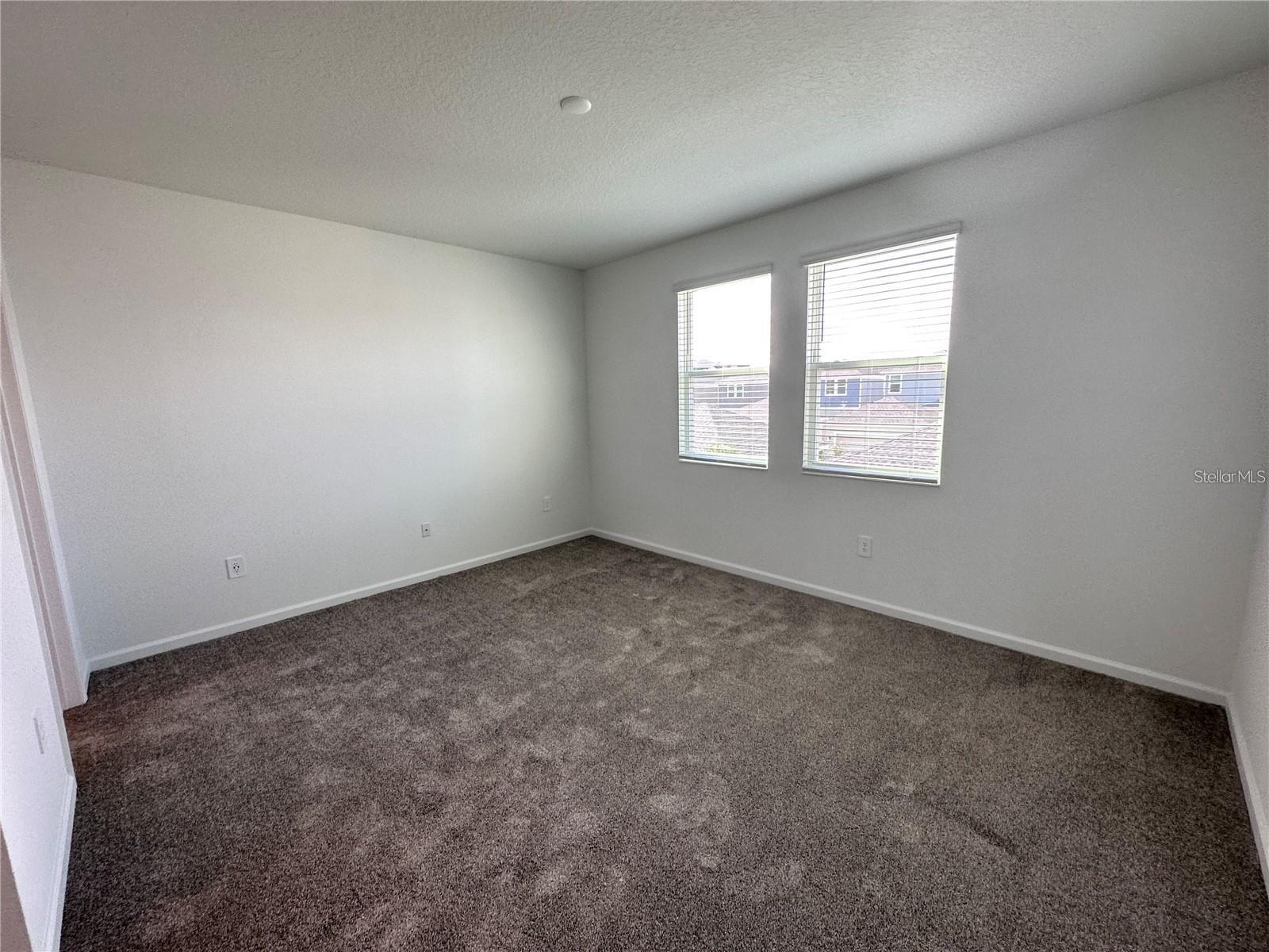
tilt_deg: -8.6
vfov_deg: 85.7
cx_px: 634
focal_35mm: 14
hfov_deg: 102.1
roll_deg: +1.1
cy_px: 476
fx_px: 513
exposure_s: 1/120
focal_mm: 2.22
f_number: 2.2
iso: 100
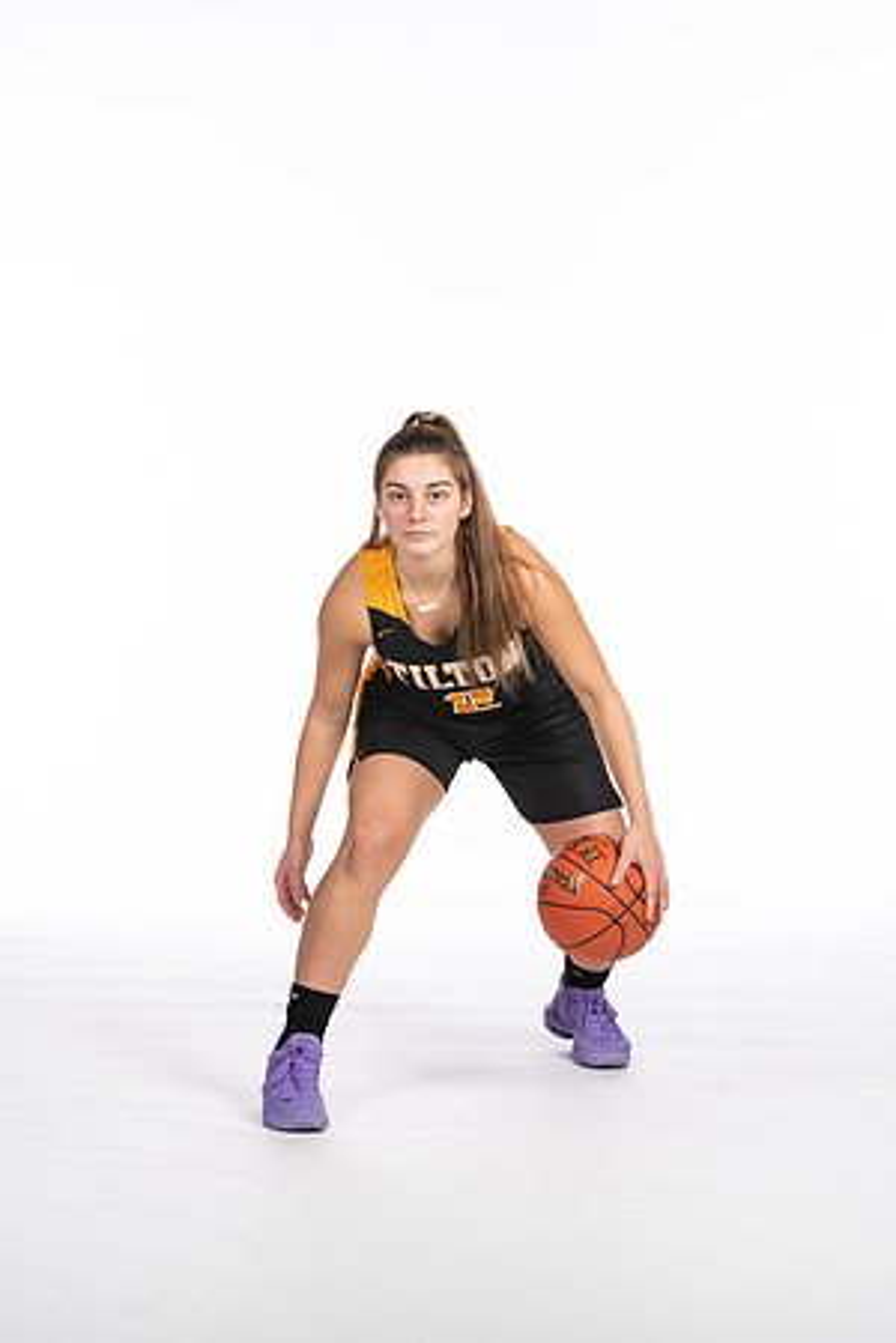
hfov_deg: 13.0
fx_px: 3920
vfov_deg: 19.5
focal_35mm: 105
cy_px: 672
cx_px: 448
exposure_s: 1/100
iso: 100
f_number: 5
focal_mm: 70
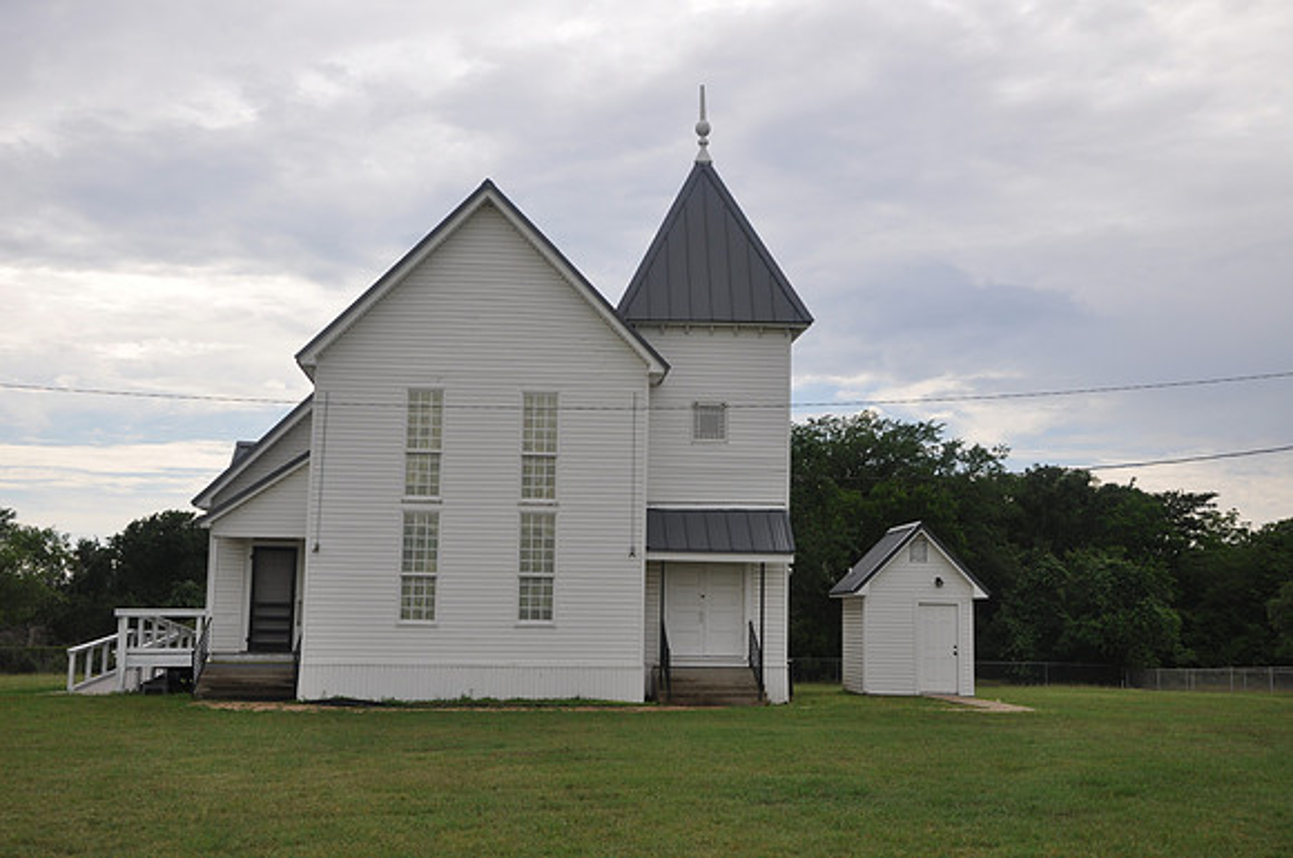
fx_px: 1722
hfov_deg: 41.2
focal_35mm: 48
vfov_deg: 28.0
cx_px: 646
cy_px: 429
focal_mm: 32
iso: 200
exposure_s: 1/200
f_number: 7.1
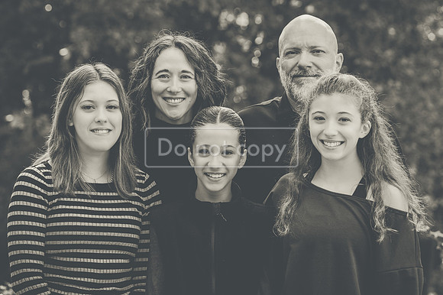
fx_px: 1935
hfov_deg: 13.1
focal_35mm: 157
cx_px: 207
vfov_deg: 8.7
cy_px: 172
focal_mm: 130
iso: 2500
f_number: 5.6
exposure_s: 1/250
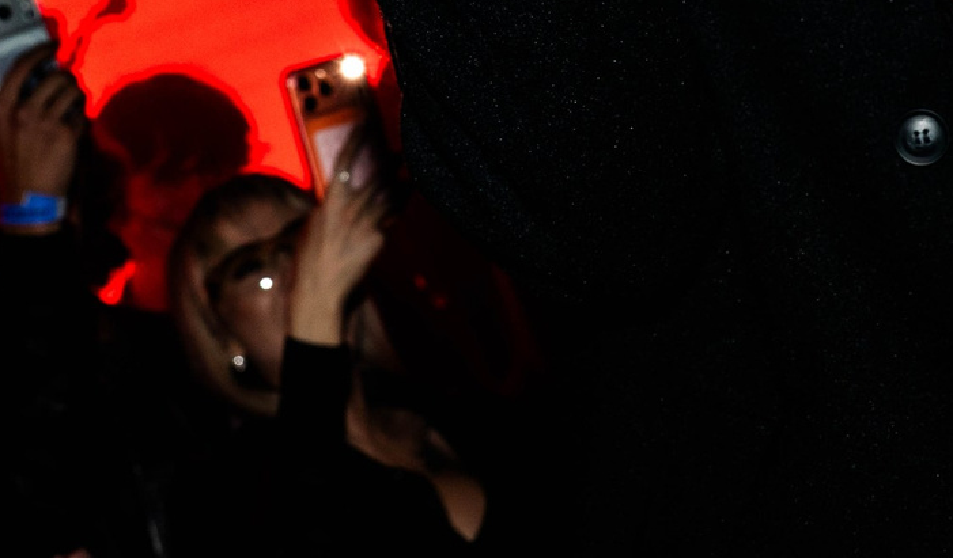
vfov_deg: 11.3
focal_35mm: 106
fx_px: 2706
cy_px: -280
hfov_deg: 19.7
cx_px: 787
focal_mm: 28
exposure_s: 1/125
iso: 800
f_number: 5.6
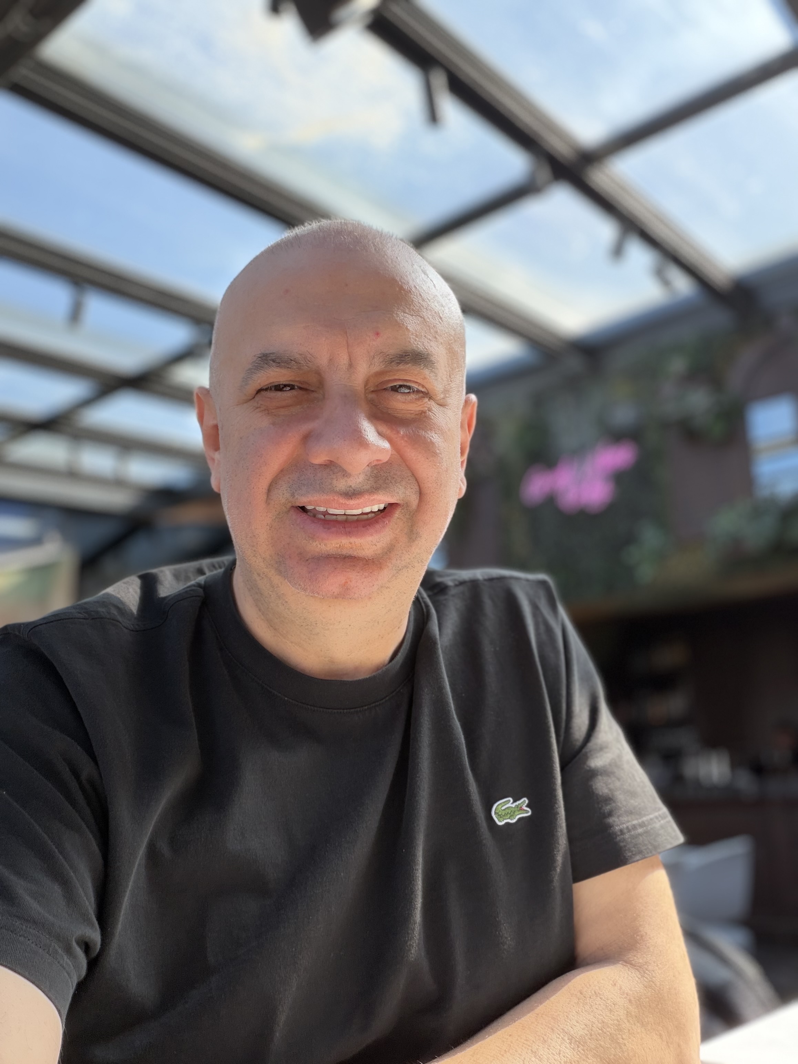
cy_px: 532
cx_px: 399
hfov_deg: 46.8
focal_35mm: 30
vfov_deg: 60.0
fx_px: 922
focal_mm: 2.71
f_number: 1.9
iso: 32
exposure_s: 1/327
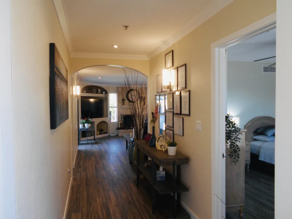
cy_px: 110
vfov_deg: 53.1
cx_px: 146
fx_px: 219
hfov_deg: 67.3
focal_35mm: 26
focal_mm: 4.6
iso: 100
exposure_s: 1/30
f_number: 3.2
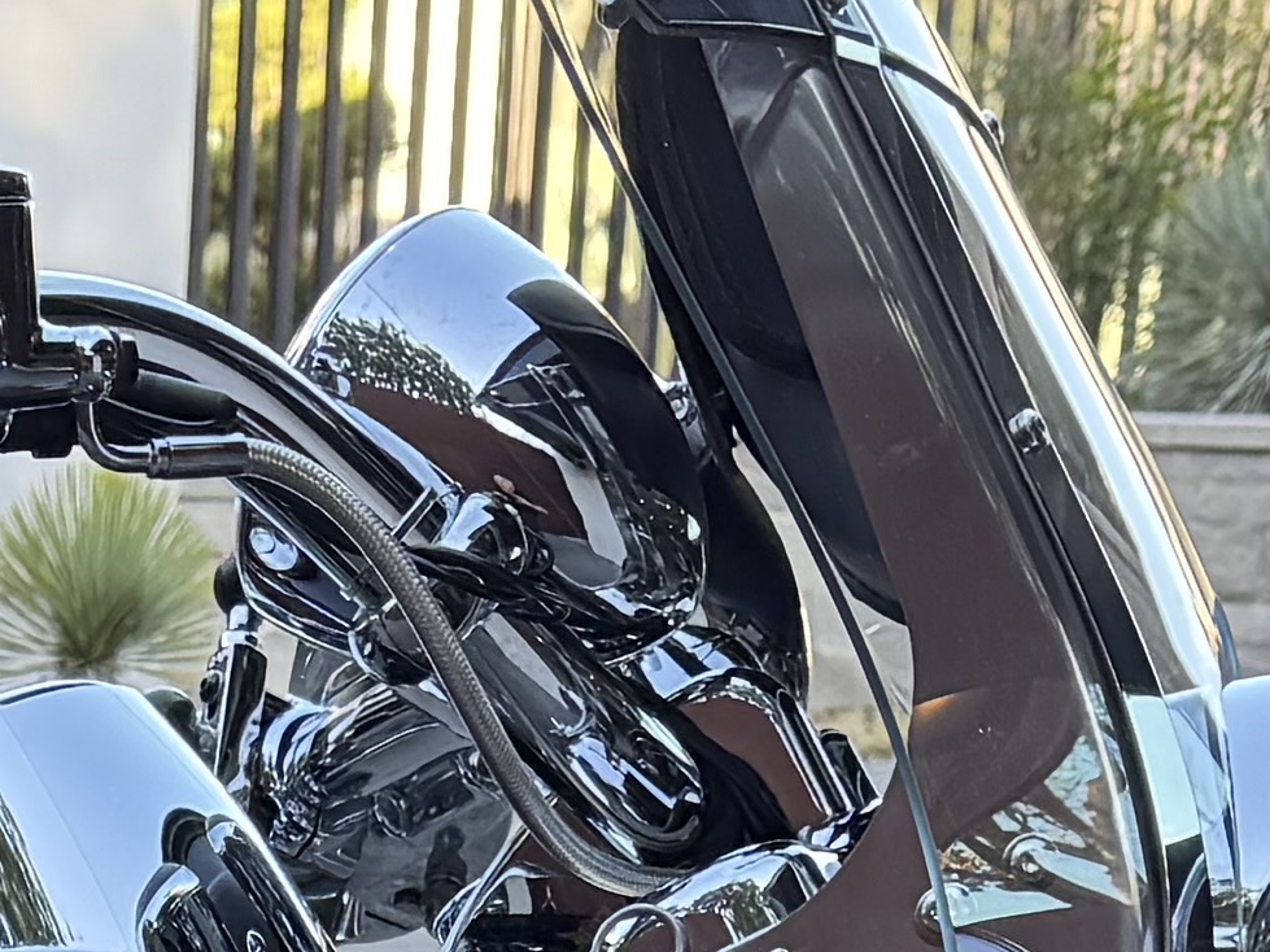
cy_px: 2671
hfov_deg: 13.6
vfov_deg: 9.0
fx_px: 5136
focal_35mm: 140
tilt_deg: -24.8
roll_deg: -0.9
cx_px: -319
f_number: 1.78
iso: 160
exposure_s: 1/241
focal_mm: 6.76
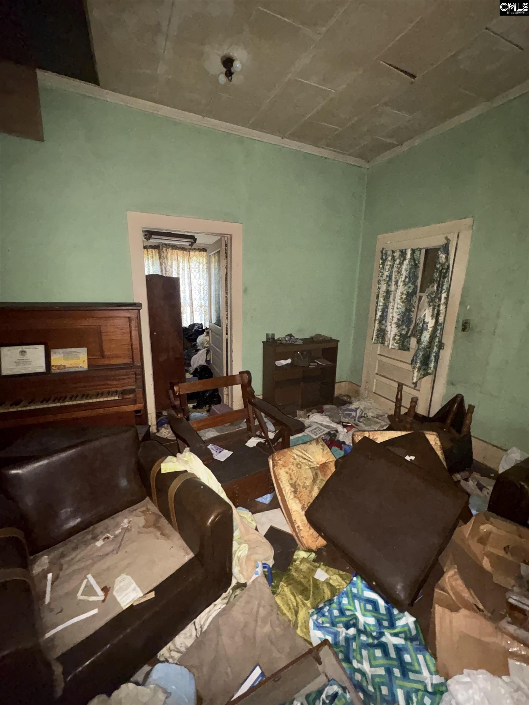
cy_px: 352
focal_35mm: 14
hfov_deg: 85.7
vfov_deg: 102.1
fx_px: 285
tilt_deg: -12.2
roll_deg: -0.7
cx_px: 264
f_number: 2.2
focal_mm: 2.22
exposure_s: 1/23
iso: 640
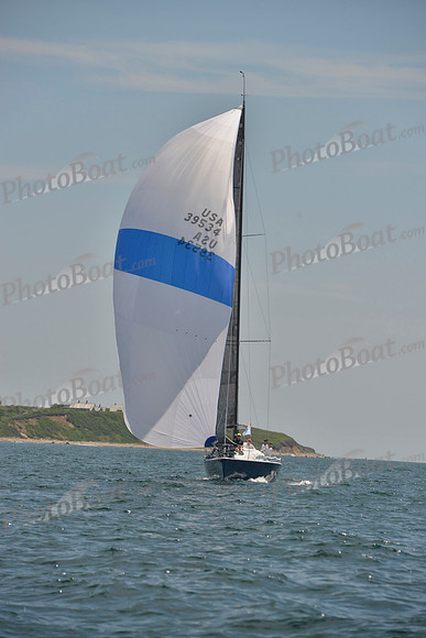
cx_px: 213
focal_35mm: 200
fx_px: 3548
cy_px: 319
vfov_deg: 10.3
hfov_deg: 6.9
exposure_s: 1/800
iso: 400
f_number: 9
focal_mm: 200
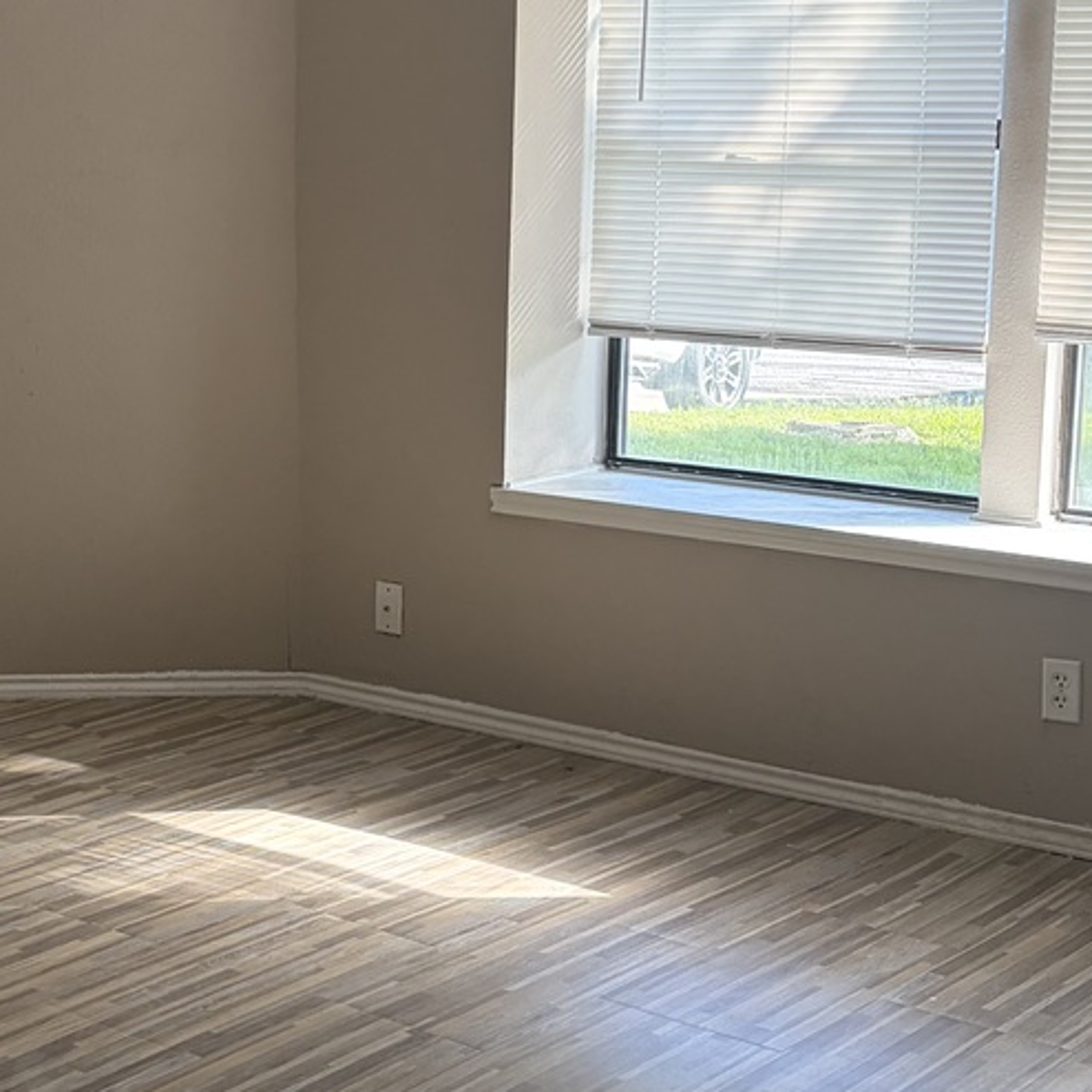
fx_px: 2391
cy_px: 497
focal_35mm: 67
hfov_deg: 25.1
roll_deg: +0.8
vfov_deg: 25.7
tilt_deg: -8.0
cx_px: 141
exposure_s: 1/209
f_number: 1.6
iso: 100
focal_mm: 5.96
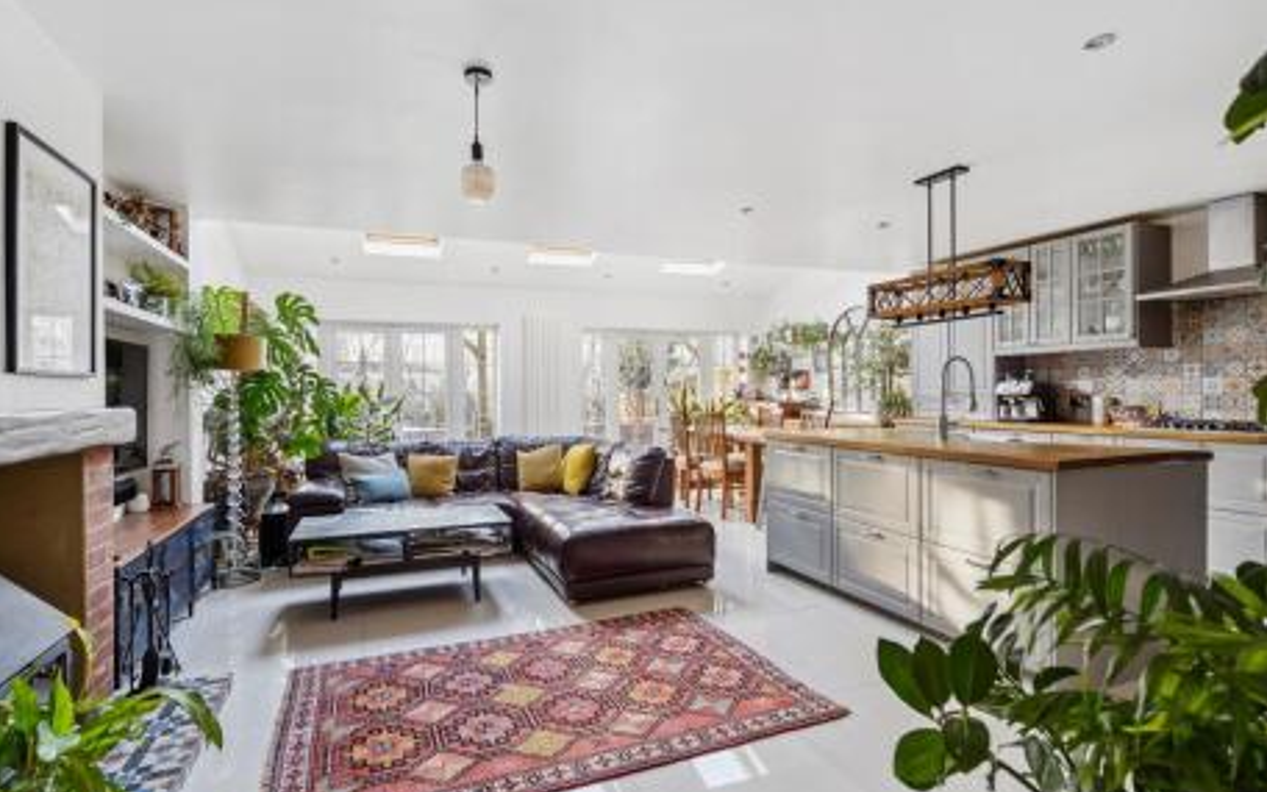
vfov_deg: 68.0
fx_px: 587
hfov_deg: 94.3
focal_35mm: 17
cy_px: 385
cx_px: 608
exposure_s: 1/8
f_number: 4.5
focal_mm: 16
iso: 320
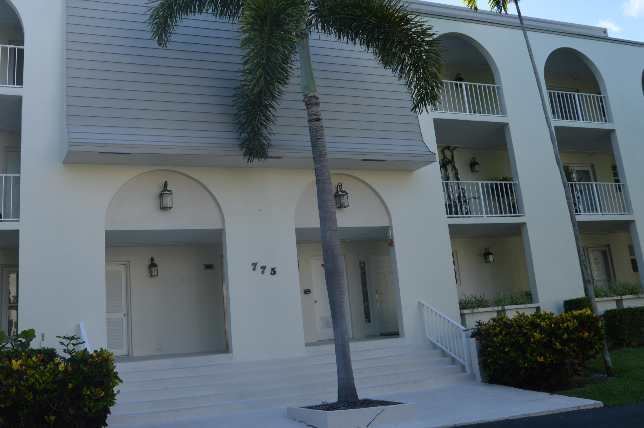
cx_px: 265
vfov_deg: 37.5
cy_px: 152
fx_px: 625
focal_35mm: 35
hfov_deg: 54.2
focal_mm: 18
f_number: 7.1
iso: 100
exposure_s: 1/200
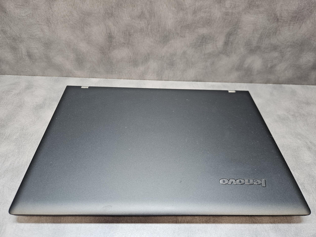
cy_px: 118
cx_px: 158
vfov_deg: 58.9
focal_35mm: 23
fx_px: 210
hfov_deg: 73.9
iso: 250
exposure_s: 1/100
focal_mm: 5.4
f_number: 1.8
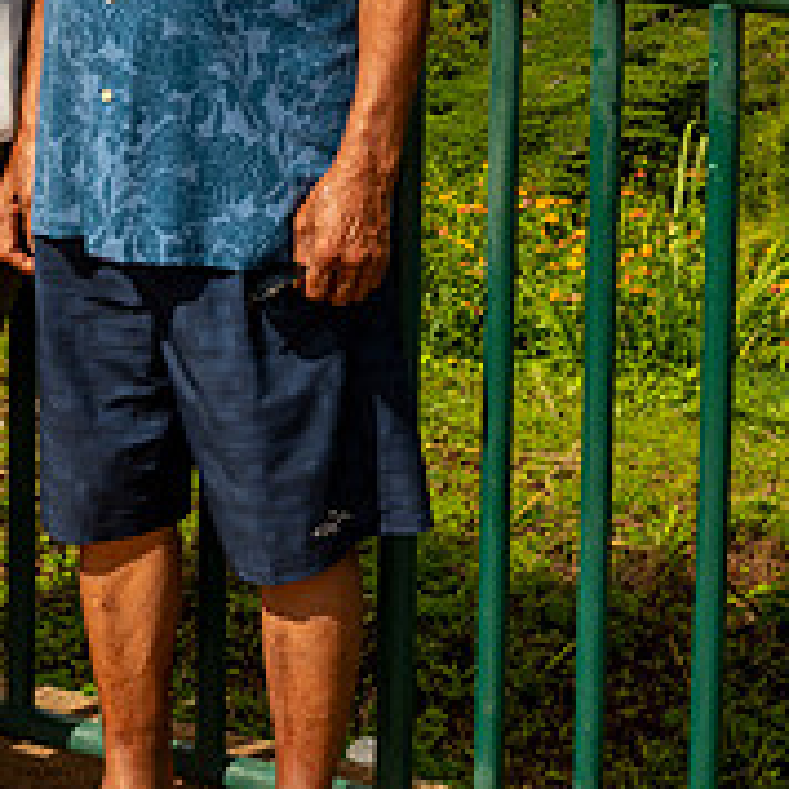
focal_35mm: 122
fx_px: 3146
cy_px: -87
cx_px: 491
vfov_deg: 14.0
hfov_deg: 14.3
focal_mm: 32
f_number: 18
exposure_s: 1/30
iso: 31
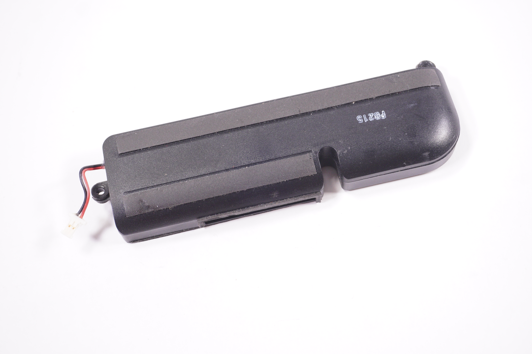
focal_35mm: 54
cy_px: 177
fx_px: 797
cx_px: 266
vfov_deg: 25.0
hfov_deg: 36.9
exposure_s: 1/200
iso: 800
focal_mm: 36
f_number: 5.6
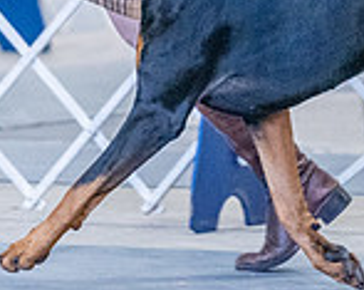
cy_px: -161
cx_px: 338
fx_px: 7397
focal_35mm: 688
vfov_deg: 2.2
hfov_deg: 2.8
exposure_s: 1/400
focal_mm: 159
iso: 6400
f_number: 4
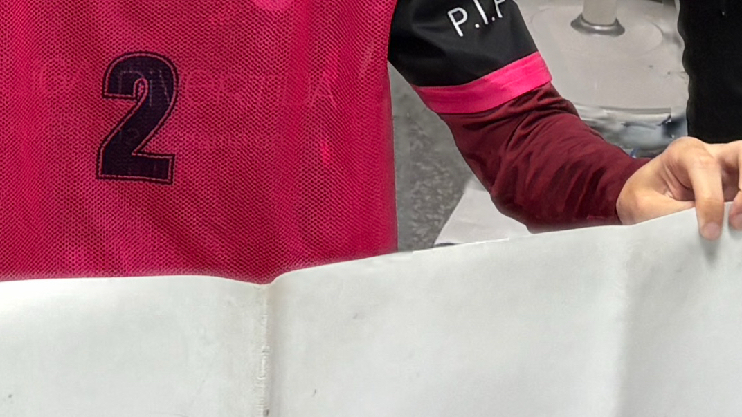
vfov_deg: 7.5
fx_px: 2971
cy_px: -585
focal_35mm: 151
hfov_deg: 13.6
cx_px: -284
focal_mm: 5.96
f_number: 1.6
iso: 100
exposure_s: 1/100
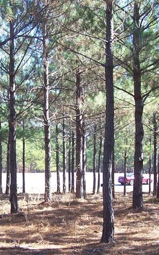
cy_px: 144
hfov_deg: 19.9
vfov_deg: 32.0
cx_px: 15
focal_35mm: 64
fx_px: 444
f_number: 2.7
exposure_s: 1/125
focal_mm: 5.6
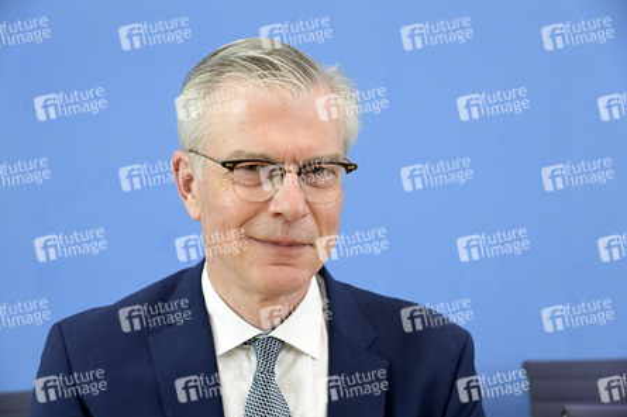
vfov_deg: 17.2
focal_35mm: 79
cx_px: 315
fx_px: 1375
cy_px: 210
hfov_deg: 25.7
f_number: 6.3
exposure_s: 1/320
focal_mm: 78
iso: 3200
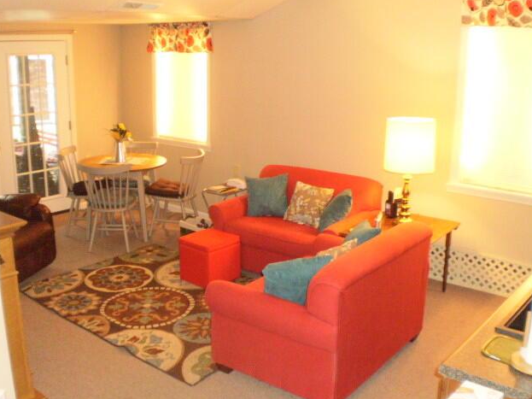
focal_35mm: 37
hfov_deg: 50.1
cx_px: 269
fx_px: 569
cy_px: 197
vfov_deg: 38.7
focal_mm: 6.3
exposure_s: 1/30
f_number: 3.1
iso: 640
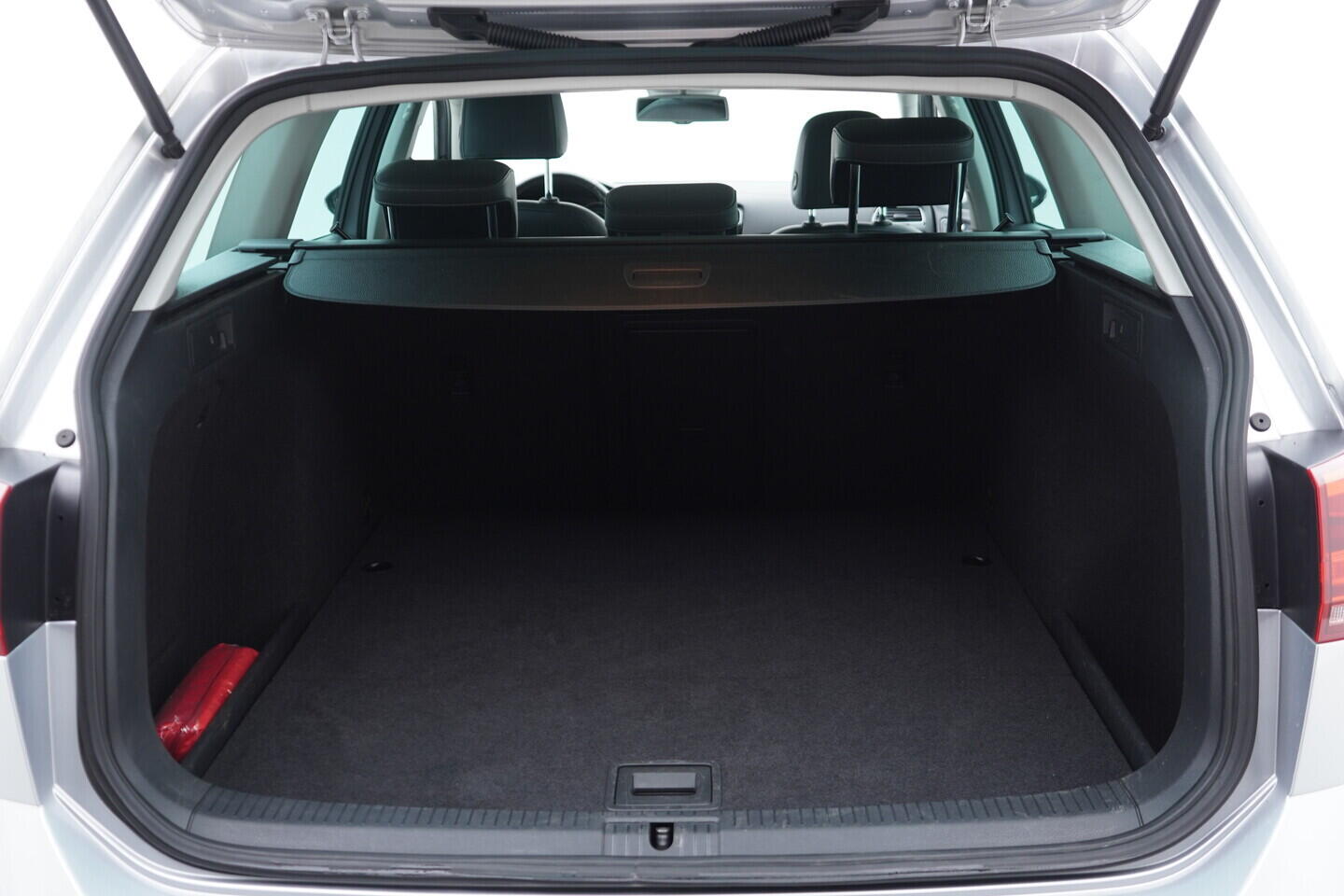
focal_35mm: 36
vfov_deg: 36.9
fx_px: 1344
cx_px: 672
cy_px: 448
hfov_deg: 53.1
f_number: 2.8
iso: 250
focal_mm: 24
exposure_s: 1/40
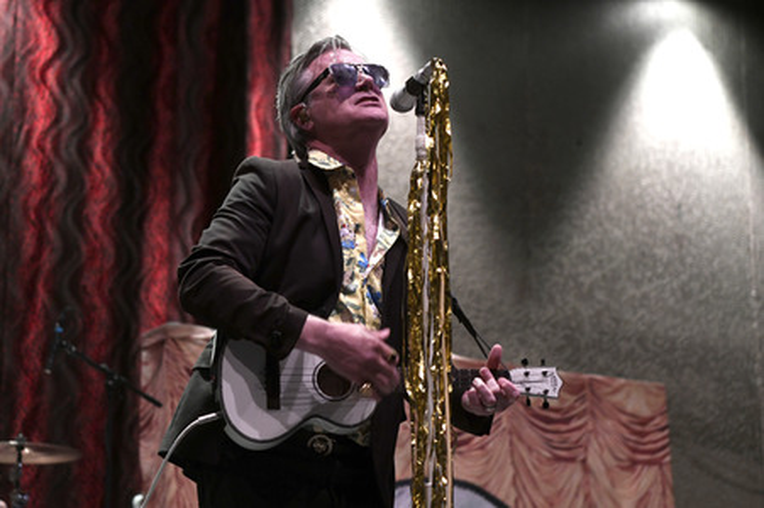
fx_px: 1484
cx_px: 382
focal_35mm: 70
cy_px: 254
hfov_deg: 28.9
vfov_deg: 19.4
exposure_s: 1/160
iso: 1600
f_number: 3.5
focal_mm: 70
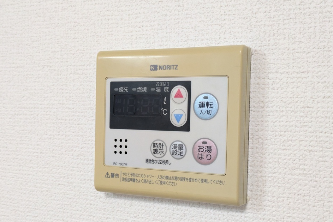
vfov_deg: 25.0
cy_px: 125
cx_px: 168
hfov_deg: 36.9
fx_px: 500
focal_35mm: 54
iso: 745
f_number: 1.89
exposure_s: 1/120
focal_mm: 5.43
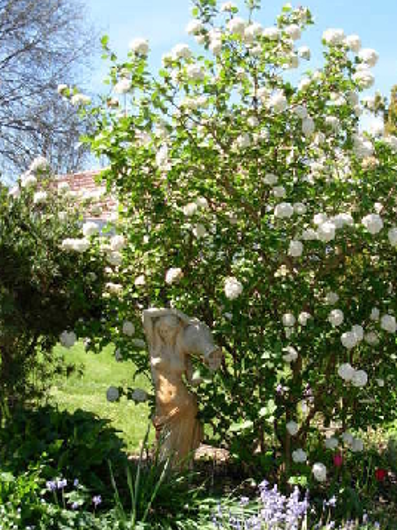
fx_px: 781
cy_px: 283
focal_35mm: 51
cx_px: 237
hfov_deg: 28.5
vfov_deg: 37.5
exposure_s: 1/430
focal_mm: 6.3
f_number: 2.9
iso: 79
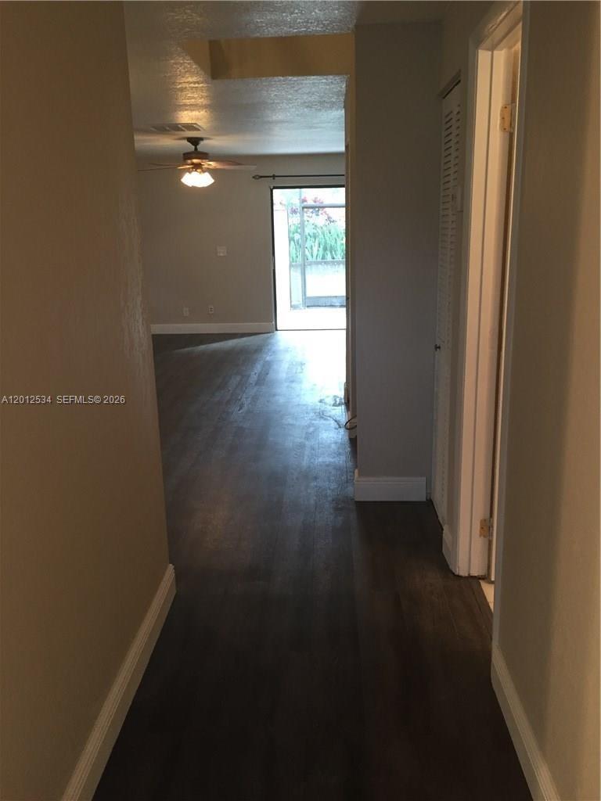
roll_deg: +1.2
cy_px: 400
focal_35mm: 29
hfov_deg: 48.2
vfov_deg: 61.7
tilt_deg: -12.3
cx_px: 300
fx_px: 671
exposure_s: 1/30
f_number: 2.2
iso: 125
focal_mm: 4.15
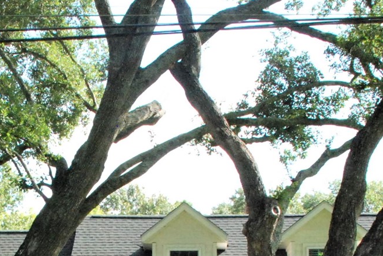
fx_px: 1054
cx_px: 65
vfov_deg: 13.3
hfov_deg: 20.3
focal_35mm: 99
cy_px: 336
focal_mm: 20
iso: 1600
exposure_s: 1/400
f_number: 10
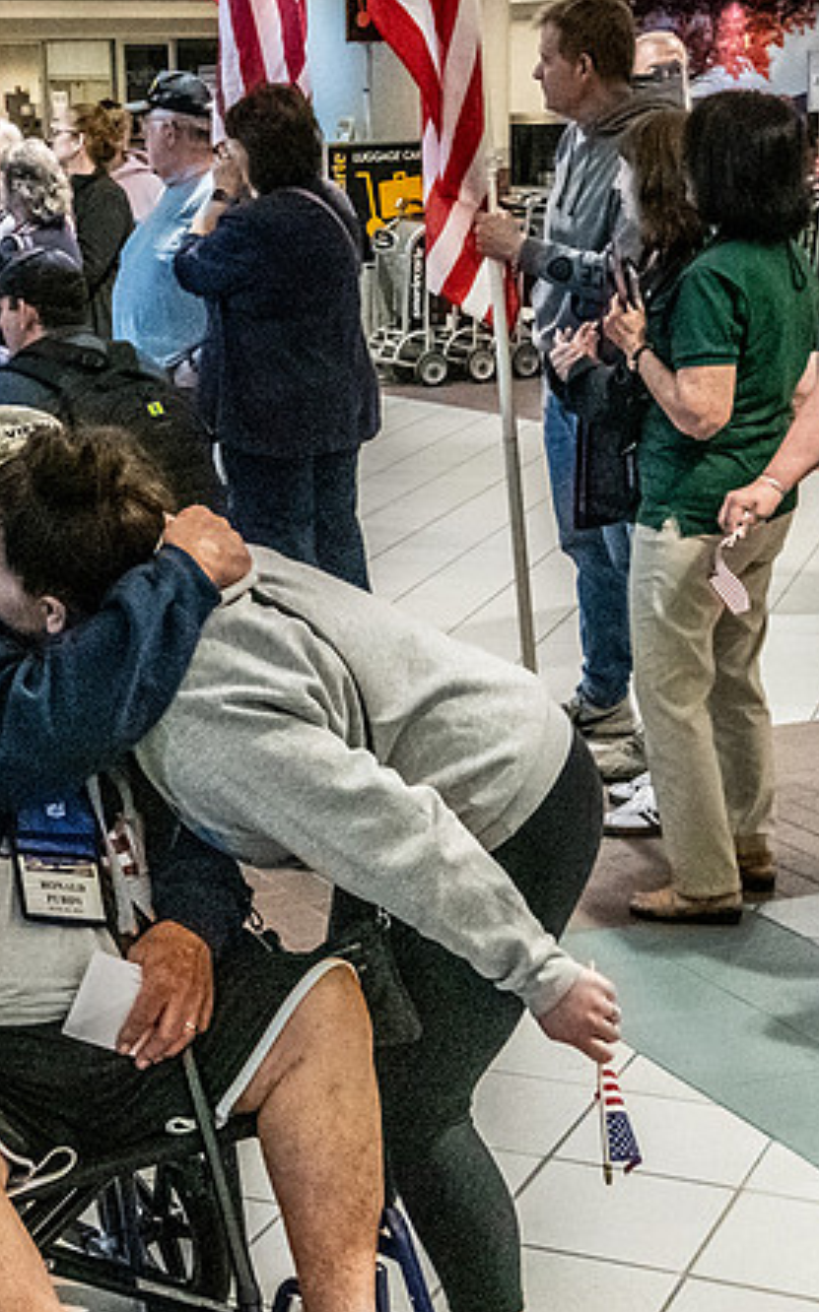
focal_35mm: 67
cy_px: 739
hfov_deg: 19.3
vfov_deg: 30.6
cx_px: 215
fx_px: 2396
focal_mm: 26
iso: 20000
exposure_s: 1/400
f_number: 7.1
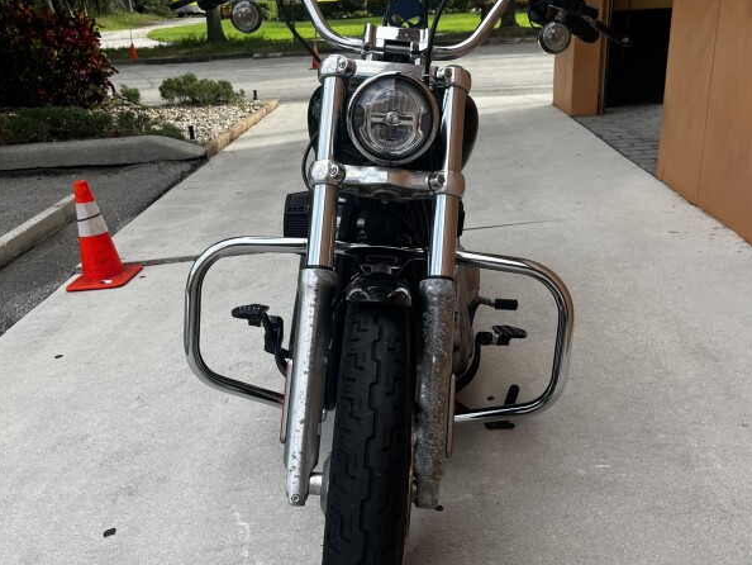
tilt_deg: -20.1
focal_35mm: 35
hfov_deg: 52.6
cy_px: 291
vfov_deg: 40.7
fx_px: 761
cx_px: 376
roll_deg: +4.0
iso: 50
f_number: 1.6
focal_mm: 5.1
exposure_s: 1/821
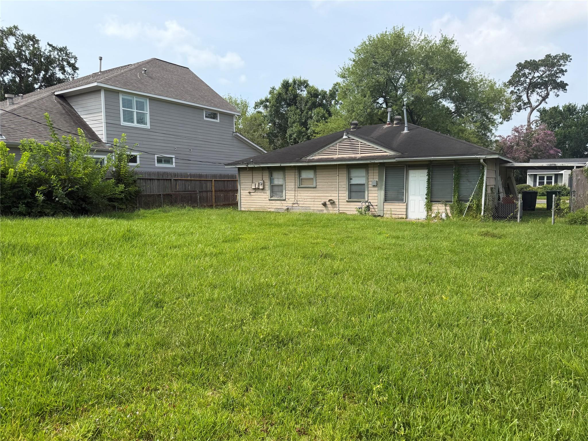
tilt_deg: -5.1
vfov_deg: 56.8
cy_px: 220
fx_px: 408
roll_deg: +1.1
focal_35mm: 24
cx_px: 294
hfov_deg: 71.6
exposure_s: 1/2703
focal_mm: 6.76
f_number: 1.78
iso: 80
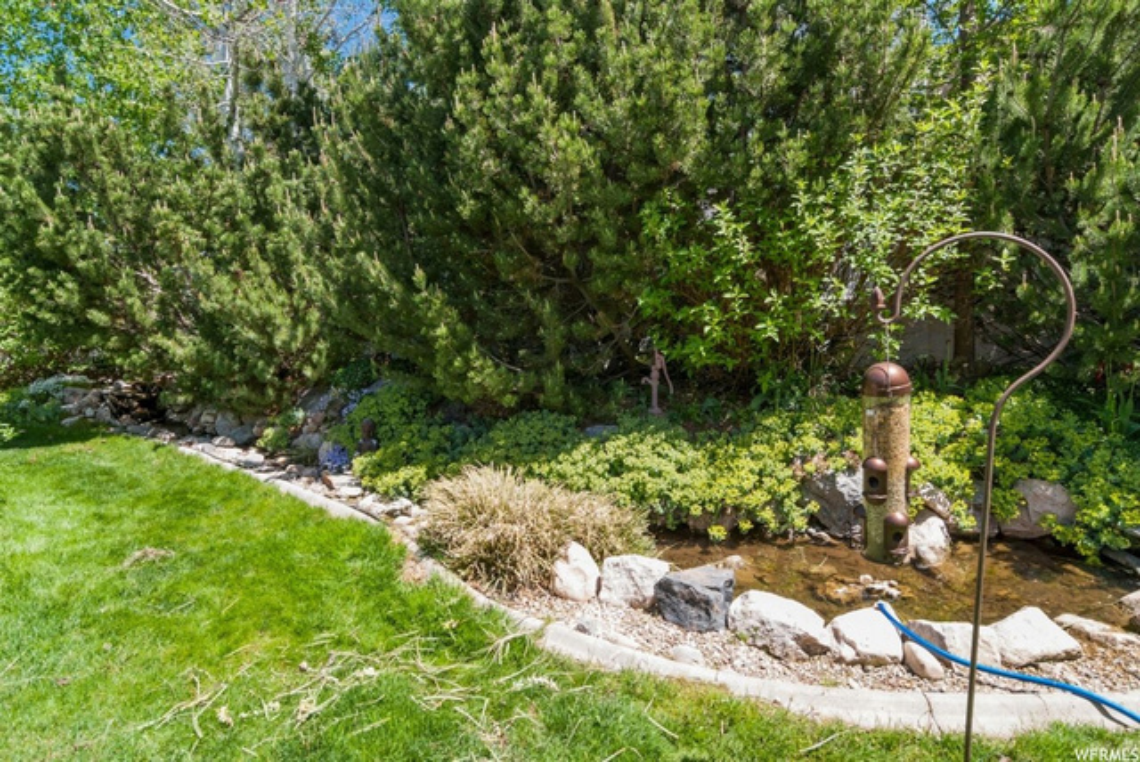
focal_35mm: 18
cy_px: 381
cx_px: 570
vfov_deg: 67.5
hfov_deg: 89.9
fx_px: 571
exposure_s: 1/125
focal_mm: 12
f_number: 5.6
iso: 100
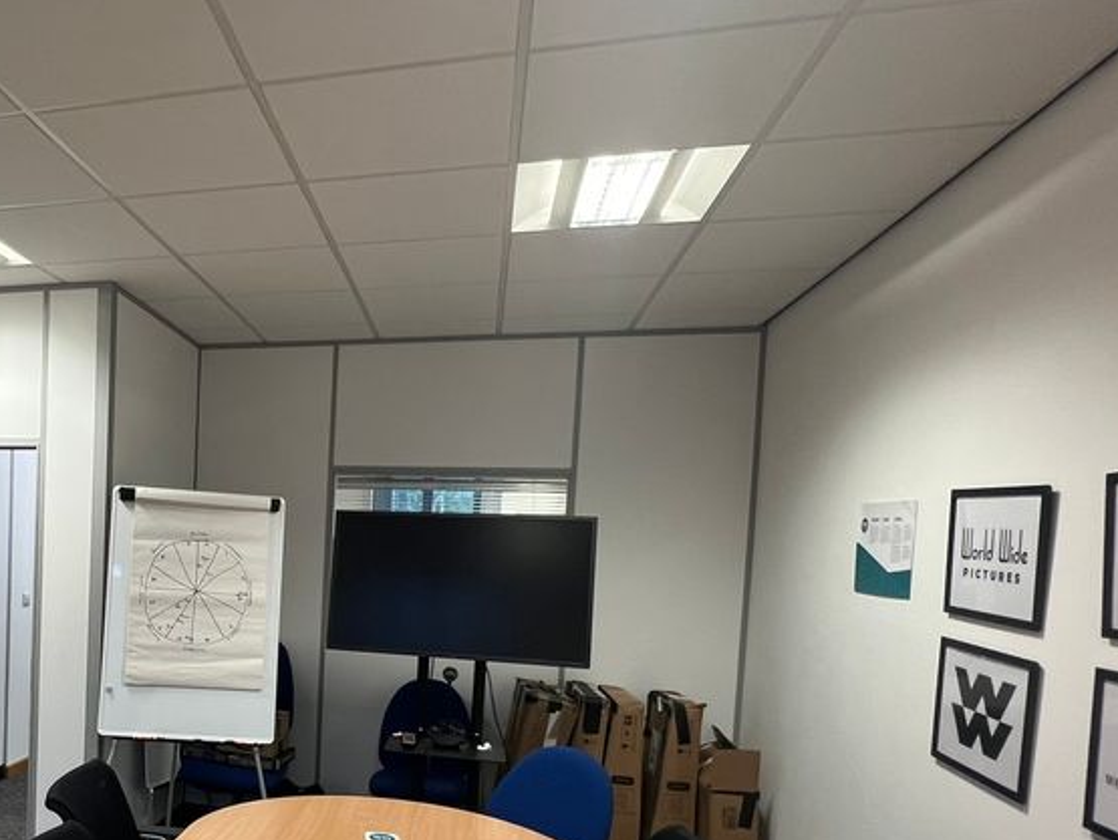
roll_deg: -1.9
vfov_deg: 51.6
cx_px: 191
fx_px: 840
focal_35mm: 26
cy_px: 595
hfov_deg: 60.6
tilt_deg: -0.7
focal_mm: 1.57
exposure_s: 1/100
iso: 160
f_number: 1.8
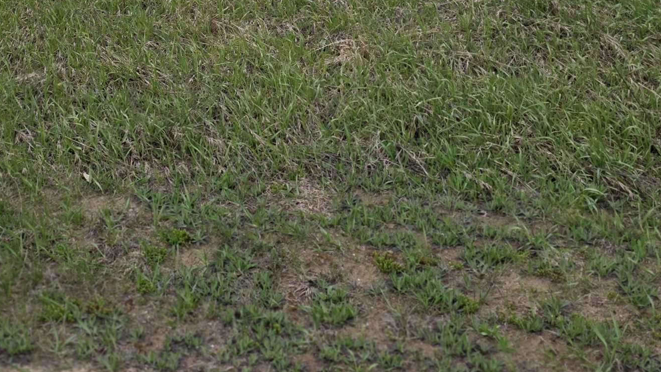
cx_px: 233
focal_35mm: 58
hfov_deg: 35.7
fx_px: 1017
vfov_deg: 19.2
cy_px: -110
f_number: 1.7
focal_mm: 6.3
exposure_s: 1/2378
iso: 80
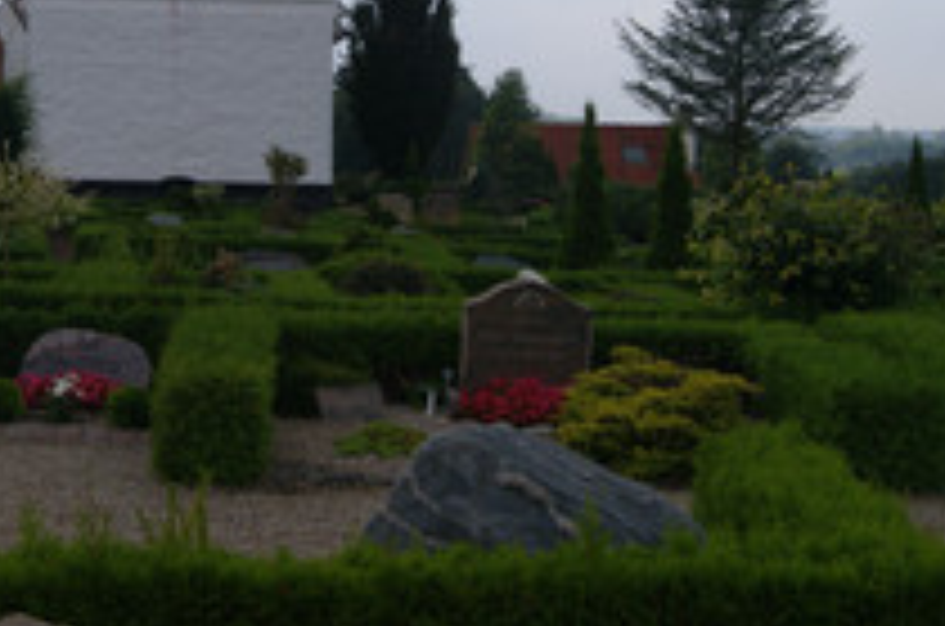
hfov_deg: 31.6
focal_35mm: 63
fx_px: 1650
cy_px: 41
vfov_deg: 20.9
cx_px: 297
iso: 100
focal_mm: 22
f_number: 10
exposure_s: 1/160
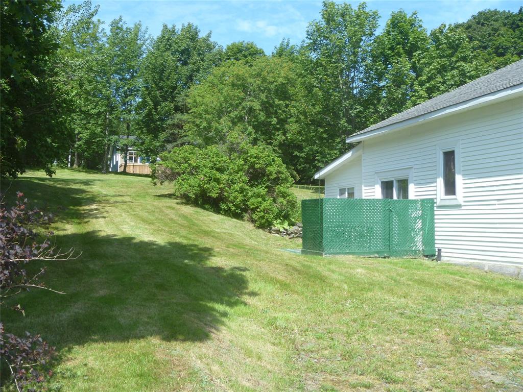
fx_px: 529
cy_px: 196
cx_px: 262
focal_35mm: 35
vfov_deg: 40.7
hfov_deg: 52.6
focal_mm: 6.3
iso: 125
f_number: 4.5
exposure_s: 1/250
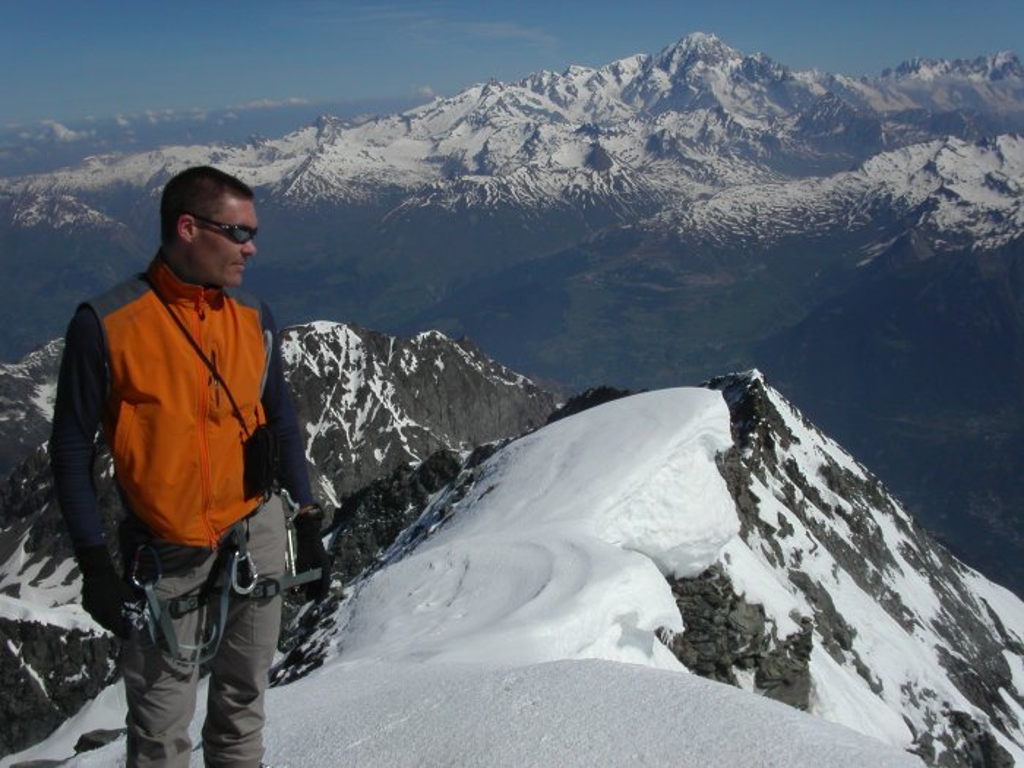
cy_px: 384
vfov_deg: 37.7
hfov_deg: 49.0
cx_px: 512
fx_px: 1124
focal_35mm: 38
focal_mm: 7.8
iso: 100
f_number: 8
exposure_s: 1/1000
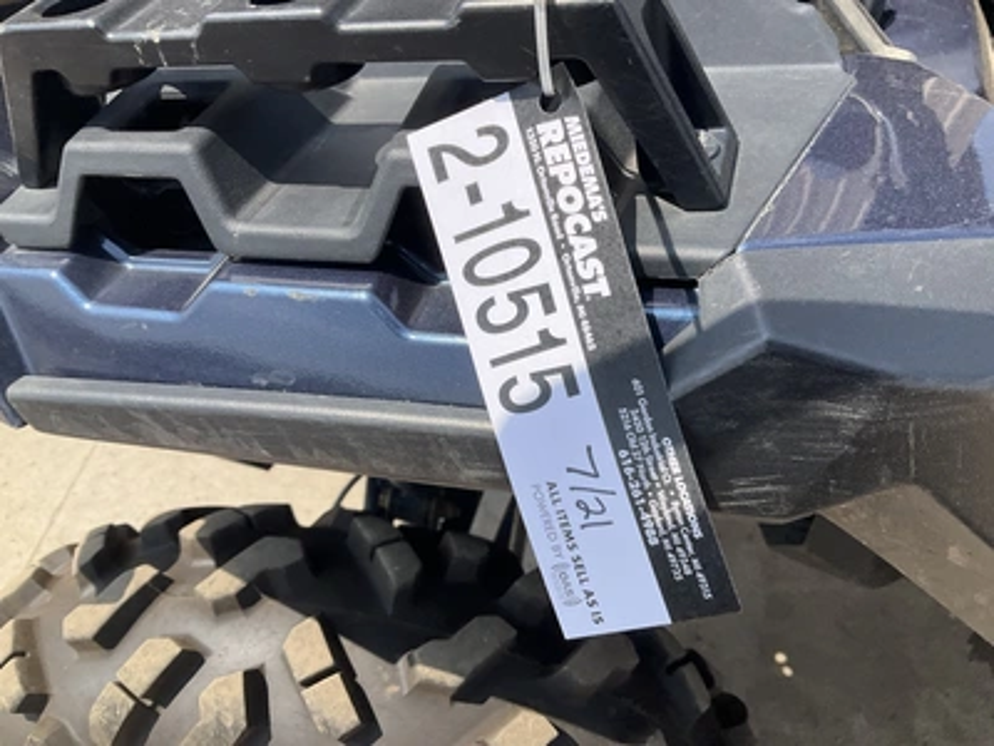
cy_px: 373
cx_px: 497
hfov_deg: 61.7
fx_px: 833
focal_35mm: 29
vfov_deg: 48.2
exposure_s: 1/1076
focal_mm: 3
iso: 25
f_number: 1.8
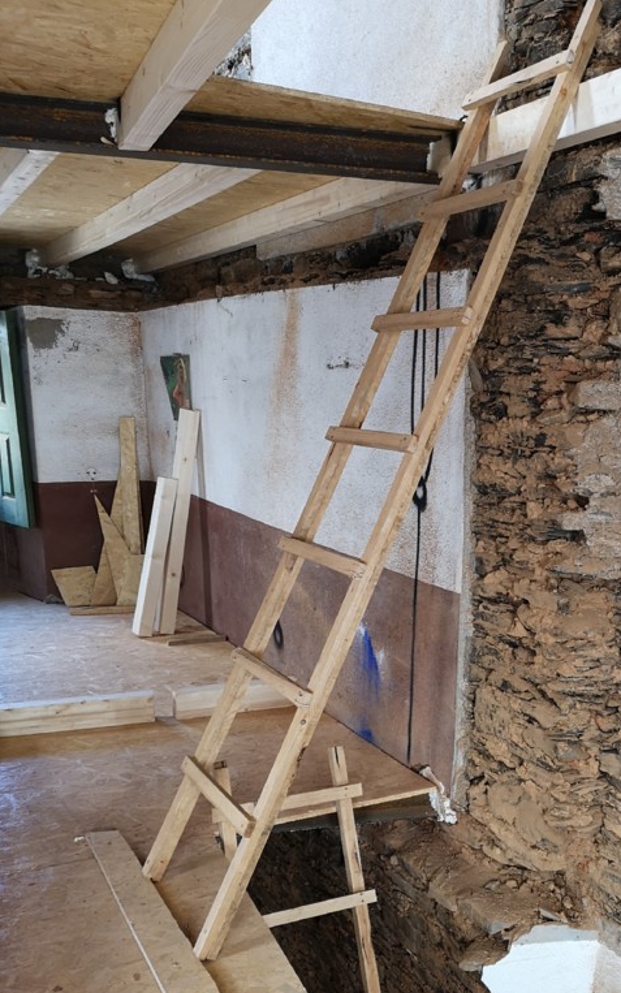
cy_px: 595
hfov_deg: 34.6
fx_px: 975
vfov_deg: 53.6
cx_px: 461
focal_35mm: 36
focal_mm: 3.95
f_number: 1.8
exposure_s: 1/50
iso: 160
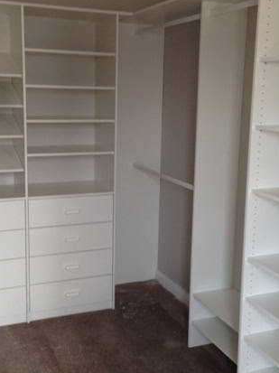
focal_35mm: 48
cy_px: 174
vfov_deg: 39.7
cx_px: 130
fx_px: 517
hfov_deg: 30.2
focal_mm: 4.1
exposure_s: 1/26
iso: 50
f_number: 2.4
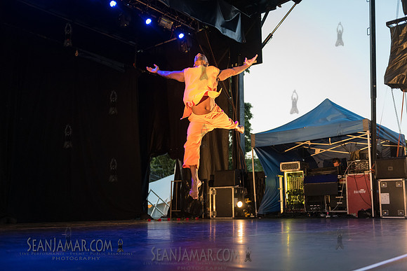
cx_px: 204
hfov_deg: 48.4
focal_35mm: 40
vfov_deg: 33.4
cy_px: 136
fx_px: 452
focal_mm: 40
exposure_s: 1/400
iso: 4000
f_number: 2.8
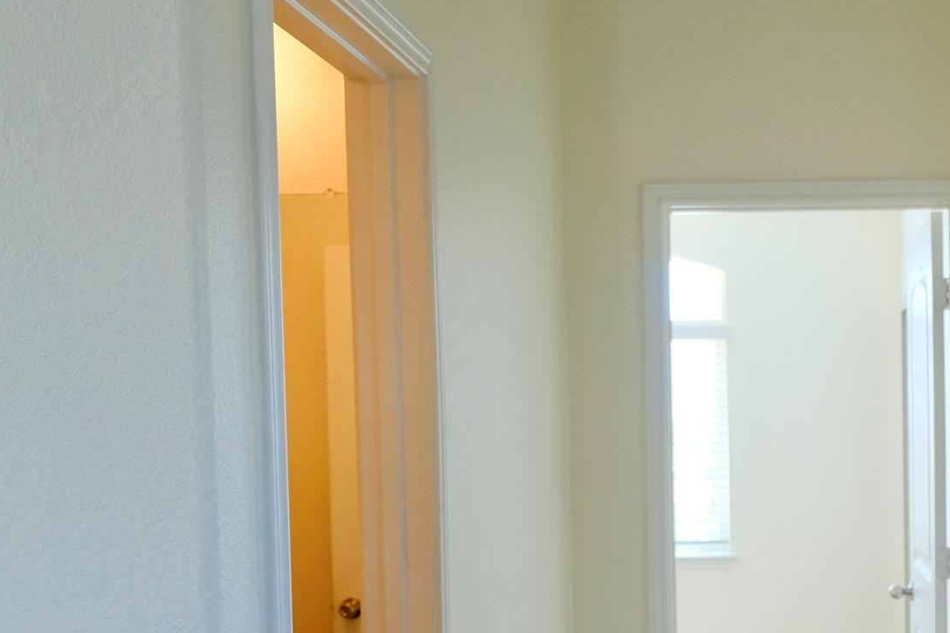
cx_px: 798
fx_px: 1425
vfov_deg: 24.7
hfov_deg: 35.3
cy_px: 504
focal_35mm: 54
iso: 1250
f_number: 2.8
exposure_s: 1/125
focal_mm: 19.6
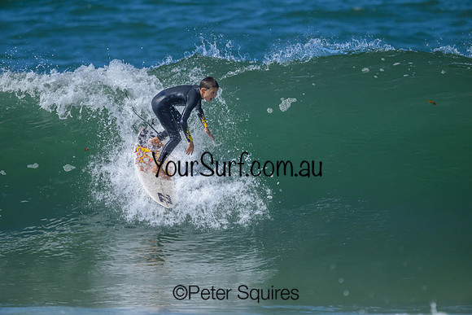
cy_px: 158
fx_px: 14687
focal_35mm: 1120
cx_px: 236
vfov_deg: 1.2
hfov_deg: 1.8
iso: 1600
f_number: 9
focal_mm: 1120
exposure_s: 1/4000
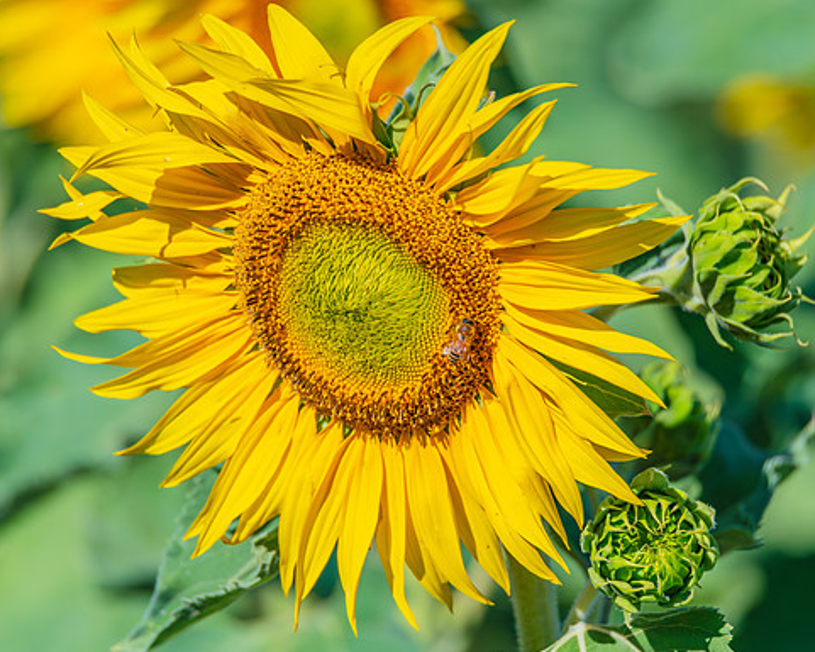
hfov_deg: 2.7
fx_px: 17202
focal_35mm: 713
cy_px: 342
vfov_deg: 2.2
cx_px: 436
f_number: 6.3
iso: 800
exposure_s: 1/5000
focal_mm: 600
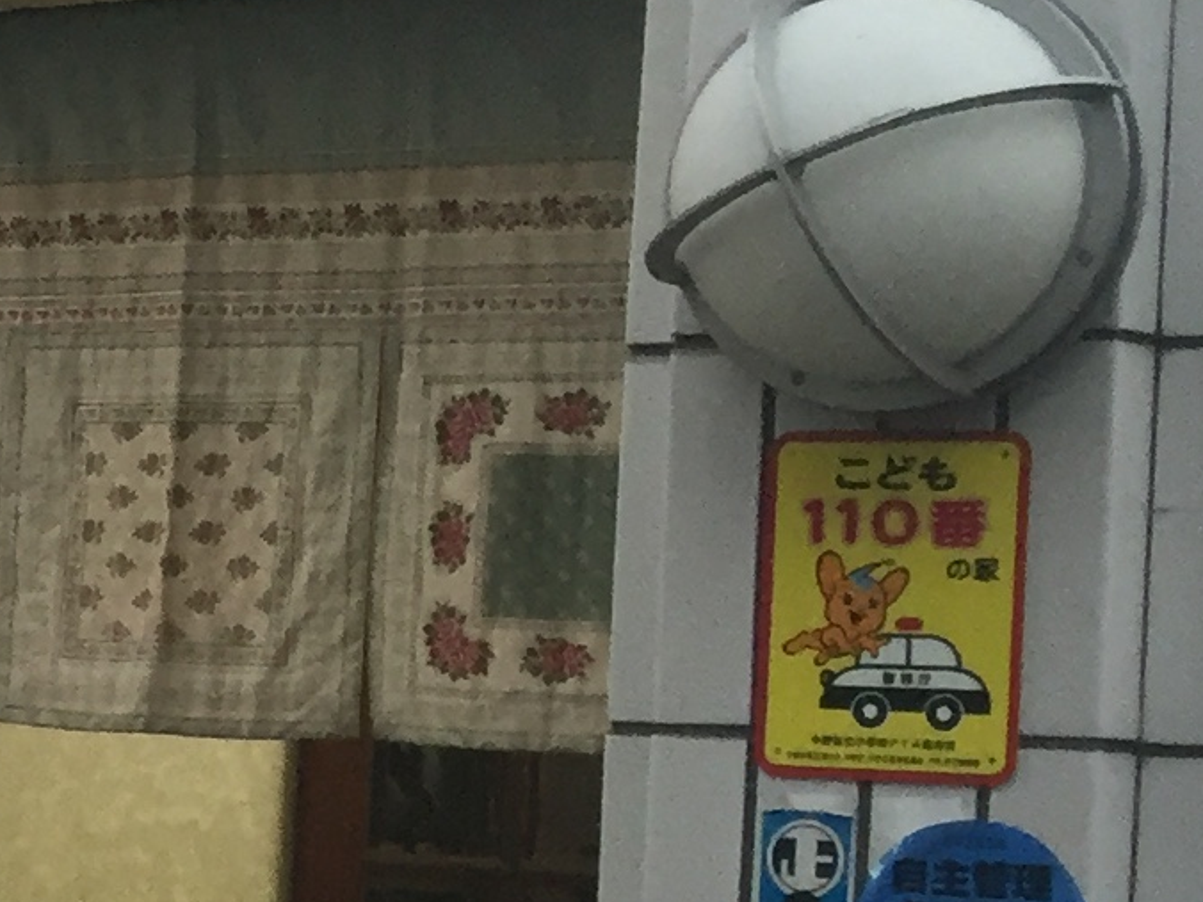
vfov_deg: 10.6
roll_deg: -3.0
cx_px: -1536
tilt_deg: -0.2
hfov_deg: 11.9
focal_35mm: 140
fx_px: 4865
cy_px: 628
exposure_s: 1/30
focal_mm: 4.15
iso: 32
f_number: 2.2
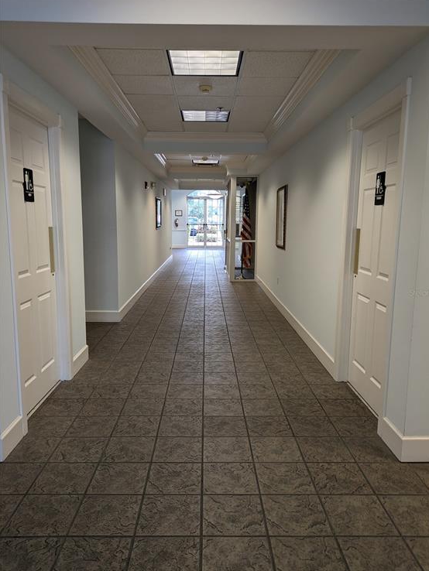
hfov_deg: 53.1
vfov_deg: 67.3
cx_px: 221
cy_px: 292
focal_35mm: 26
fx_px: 429
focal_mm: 5.43
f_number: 1.89
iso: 71
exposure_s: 1/60
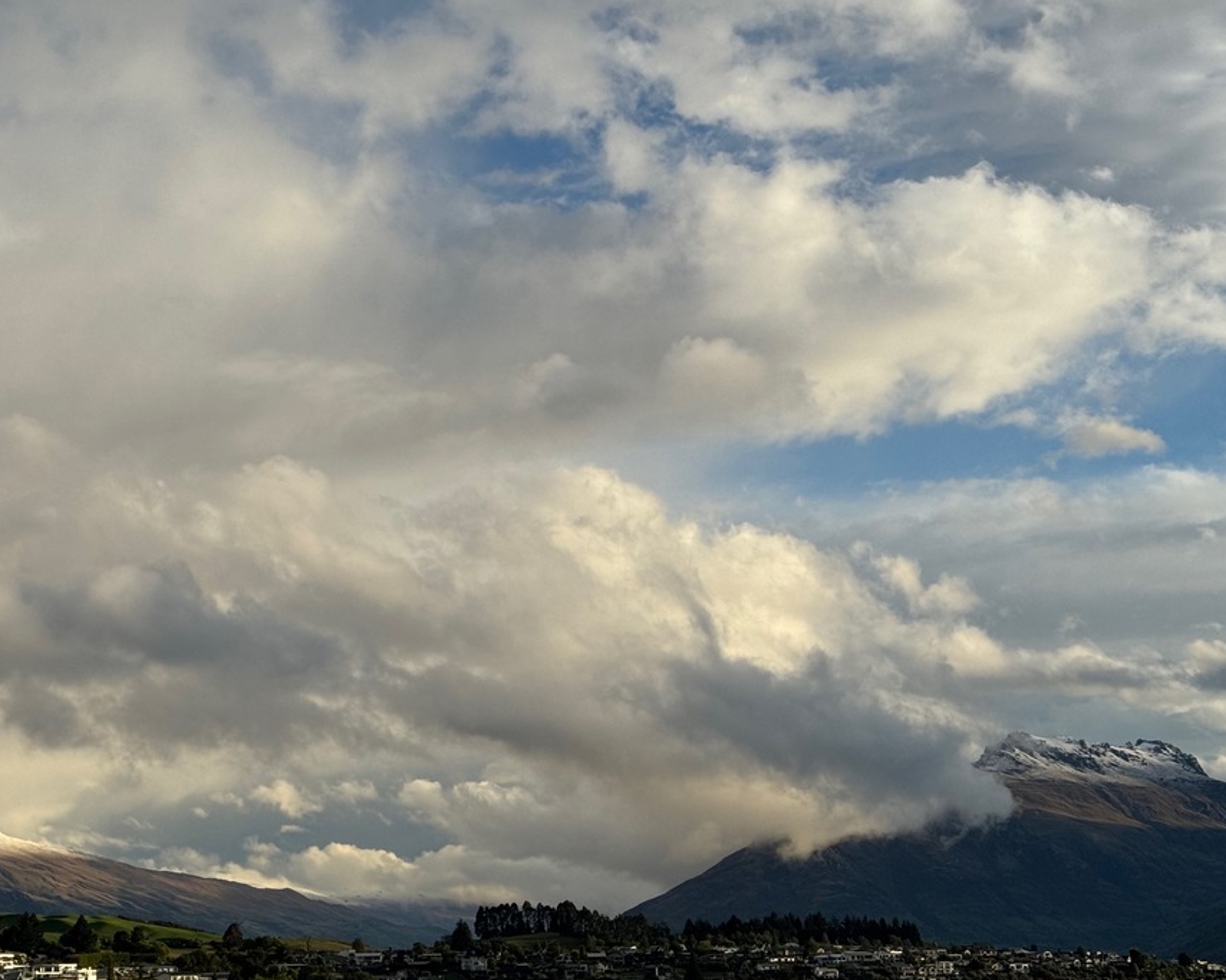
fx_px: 2648
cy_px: 558
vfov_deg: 21.0
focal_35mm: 73
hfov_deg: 25.9
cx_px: 385
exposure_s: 1/4975
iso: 64
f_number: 1.78
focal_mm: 6.76
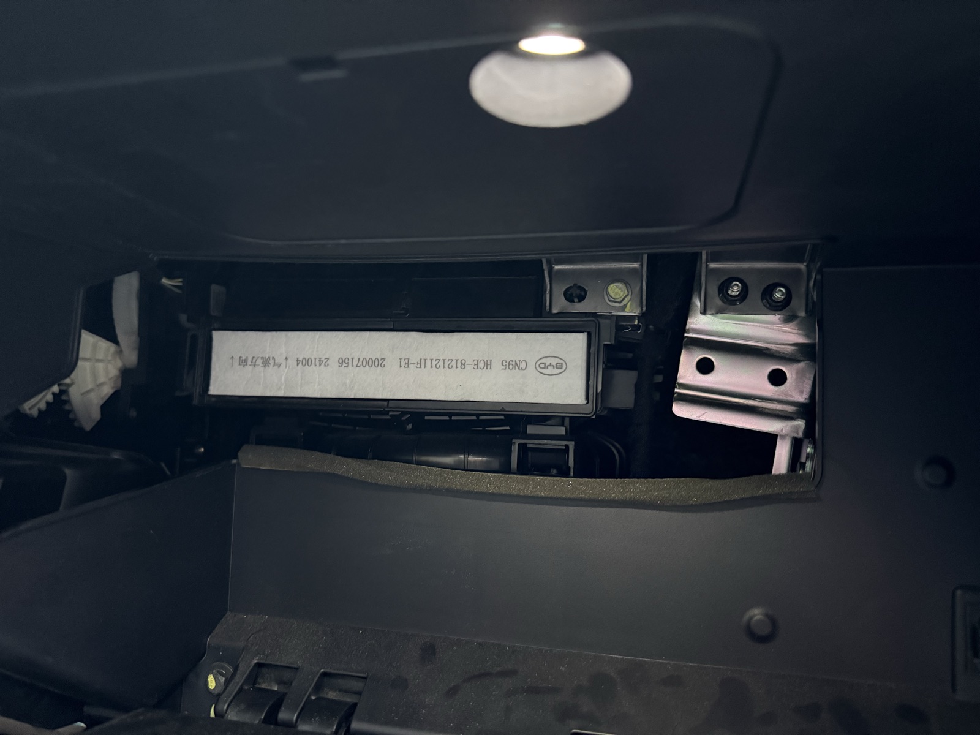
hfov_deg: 71.6
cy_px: 368
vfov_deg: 56.8
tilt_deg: +3.7
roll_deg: -3.5
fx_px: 679
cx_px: 490
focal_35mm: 24
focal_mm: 6.76
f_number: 1.78
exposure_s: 1/29
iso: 1600
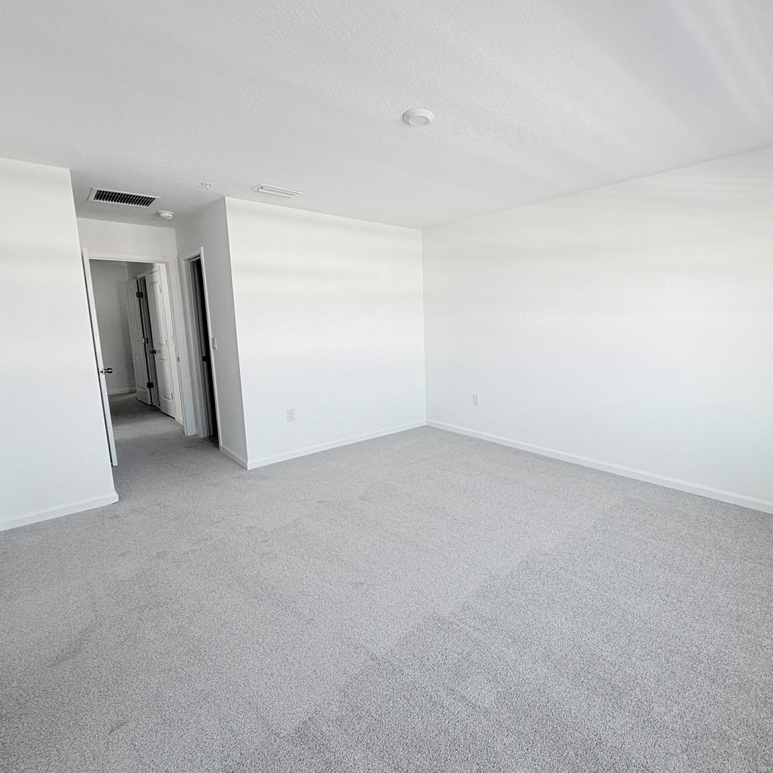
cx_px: 463
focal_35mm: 17
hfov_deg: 83.0
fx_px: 429
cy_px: 381
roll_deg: +1.0
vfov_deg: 84.0
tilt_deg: -8.7
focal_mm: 2.22
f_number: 2.2
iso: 100
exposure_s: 1/99
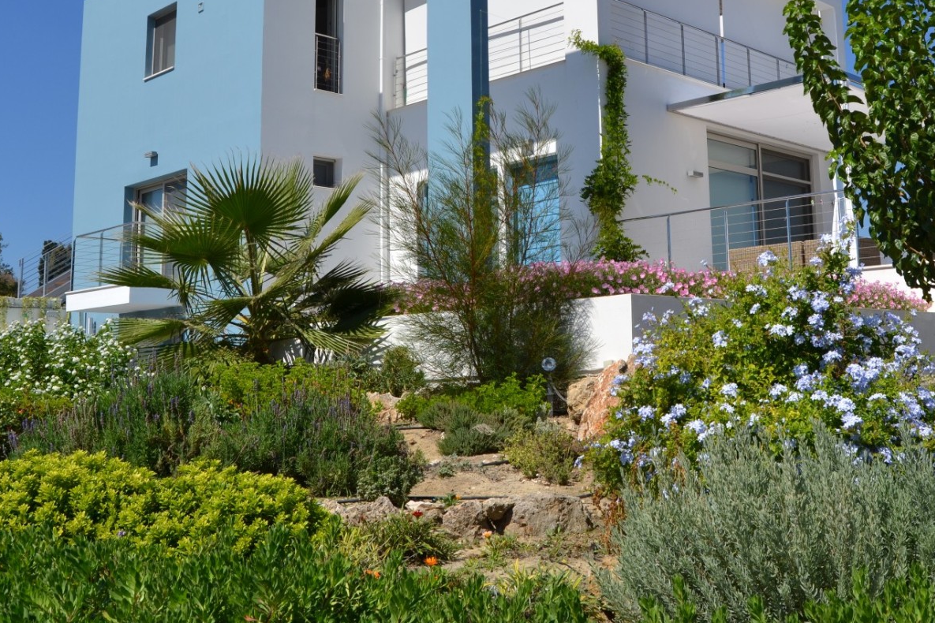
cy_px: 188
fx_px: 1065
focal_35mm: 41
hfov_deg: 47.1
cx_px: 574
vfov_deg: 32.2
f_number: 9
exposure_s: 1/320
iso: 100
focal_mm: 18
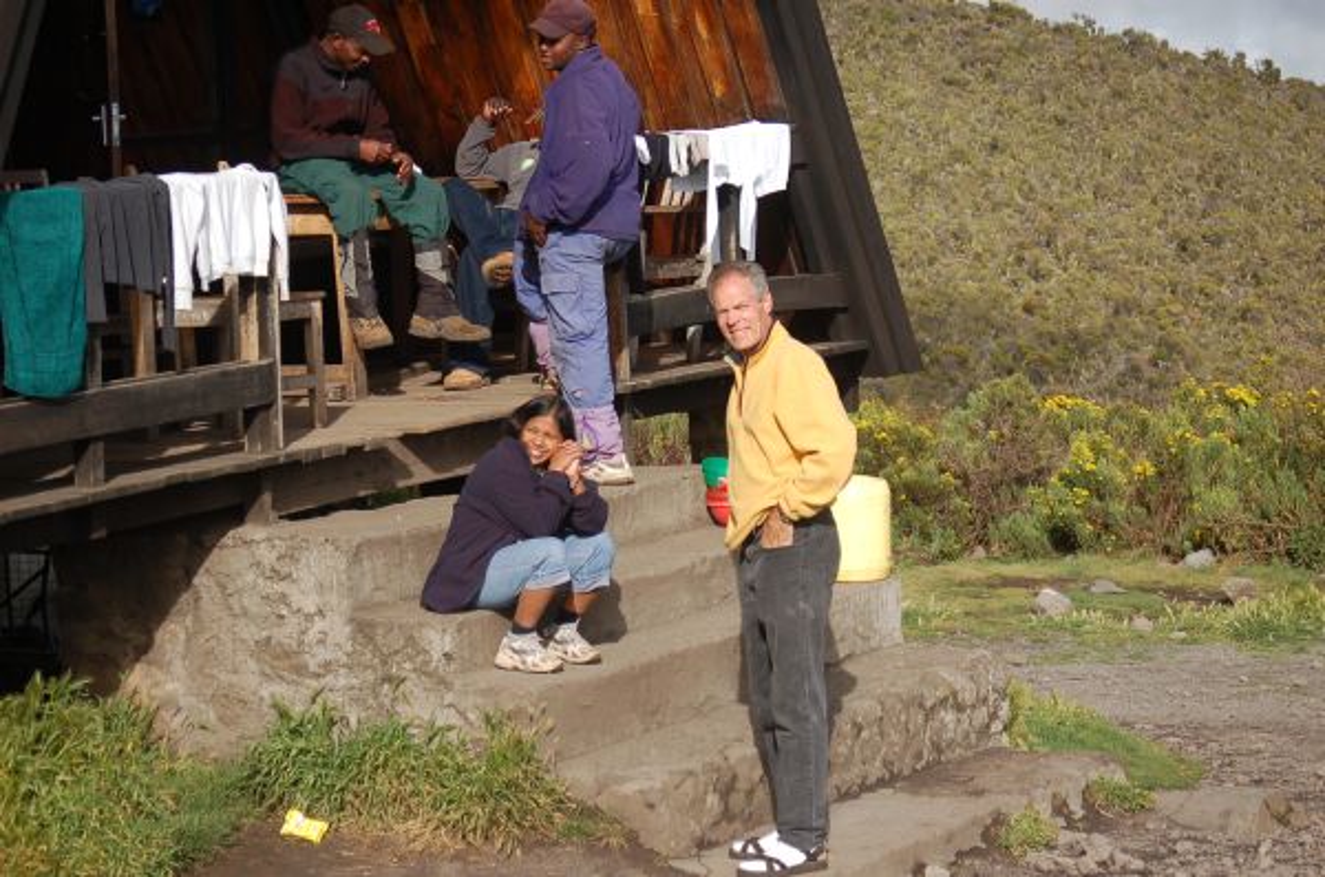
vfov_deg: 11.4
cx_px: 662
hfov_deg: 17.1
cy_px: 438
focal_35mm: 120
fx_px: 4406
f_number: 6.3
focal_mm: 80
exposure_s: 1/640
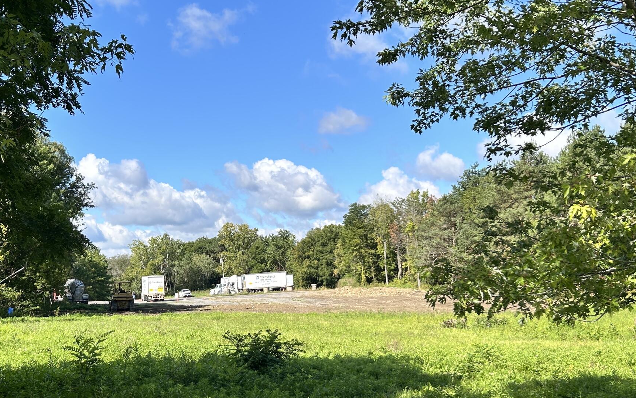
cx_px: 237
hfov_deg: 41.5
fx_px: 832
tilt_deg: +2.6
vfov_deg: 26.8
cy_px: 246
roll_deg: +1.8
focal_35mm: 48
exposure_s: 1/2571
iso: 50
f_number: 1.5
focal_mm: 5.7
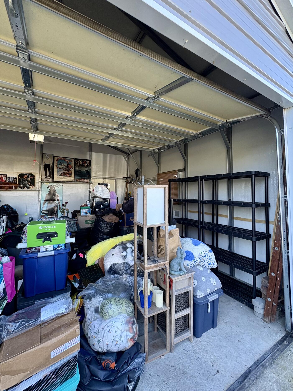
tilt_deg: +3.7
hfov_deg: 81.7
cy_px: 186
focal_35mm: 15
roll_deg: -1.0
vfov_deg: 98.1
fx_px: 169
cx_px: 143
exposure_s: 1/122
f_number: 2.2
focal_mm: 2.22
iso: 80
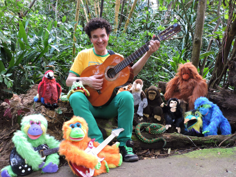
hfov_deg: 60.0
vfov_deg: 46.8
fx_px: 205
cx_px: 118
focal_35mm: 30
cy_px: 88
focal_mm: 5.4
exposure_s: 1/30
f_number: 3.1
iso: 360
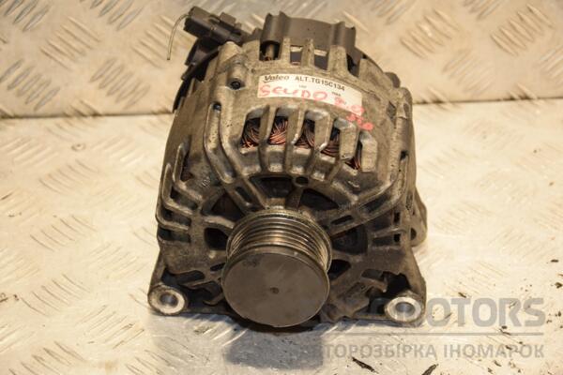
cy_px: 188
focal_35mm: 105
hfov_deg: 19.5
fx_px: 1642
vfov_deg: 13.0
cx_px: 282
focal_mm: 70
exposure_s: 1/125
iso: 800
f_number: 5.3
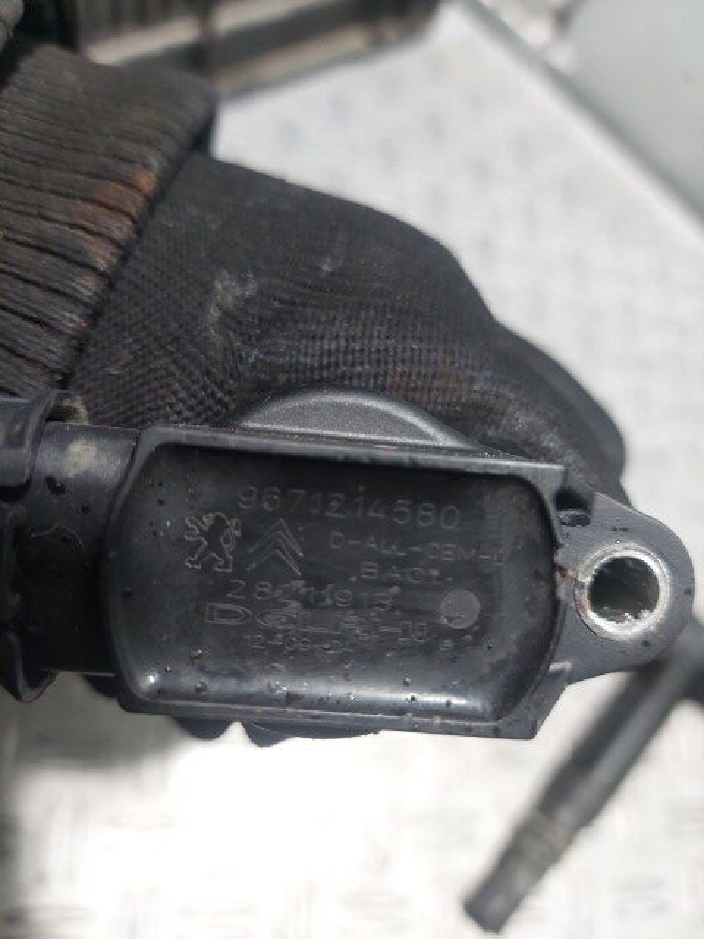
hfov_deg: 54.9
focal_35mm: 25
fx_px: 678
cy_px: 470
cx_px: 352
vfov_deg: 69.4
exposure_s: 1/100
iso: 160
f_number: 1.8
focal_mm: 5.23
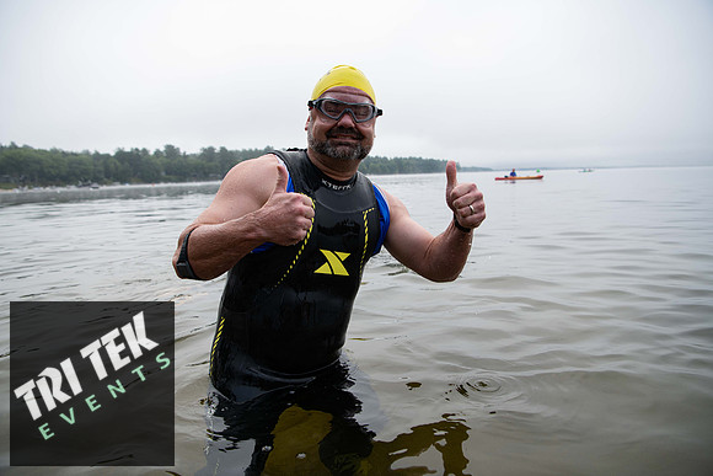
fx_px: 475
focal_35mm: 24
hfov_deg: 73.7
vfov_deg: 53.2
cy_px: 238
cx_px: 356
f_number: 4
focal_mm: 24
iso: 320
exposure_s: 1/640
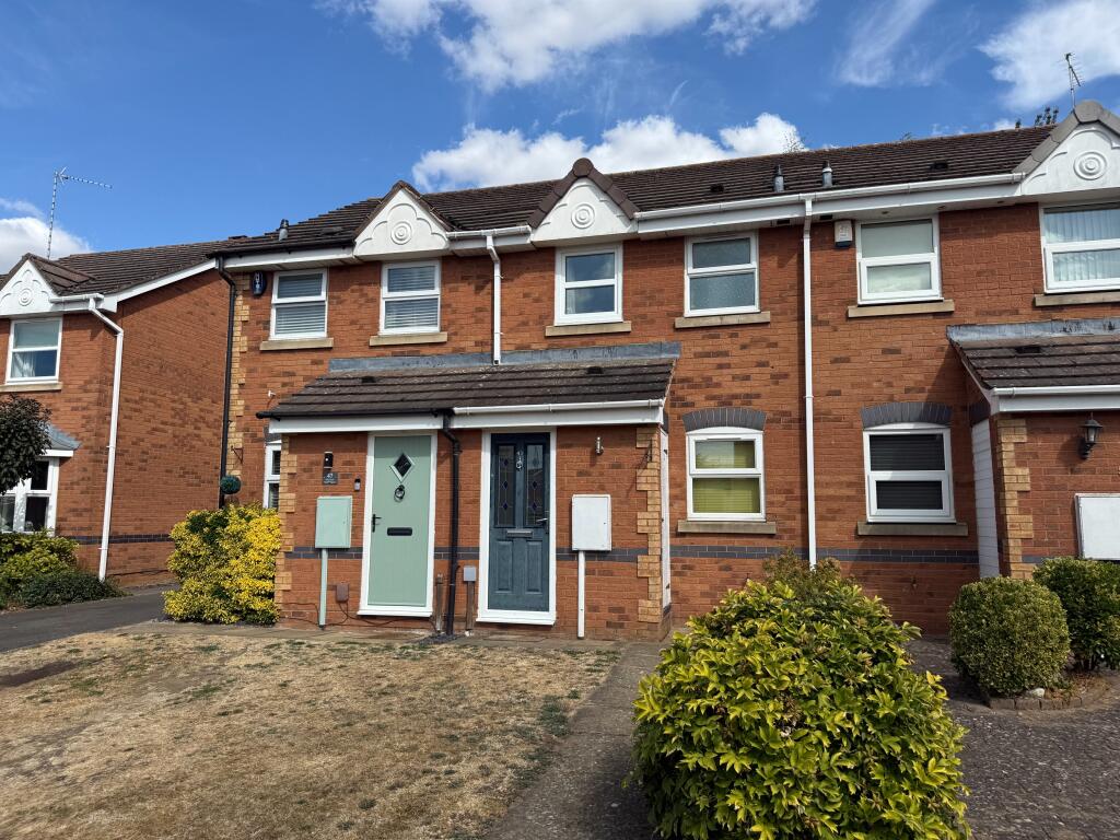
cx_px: 560
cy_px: 420
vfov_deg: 56.8
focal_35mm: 24
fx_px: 777
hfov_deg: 71.6
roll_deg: -1.0
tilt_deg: +7.1
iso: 80
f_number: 1.78
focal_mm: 6.76
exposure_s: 1/3953
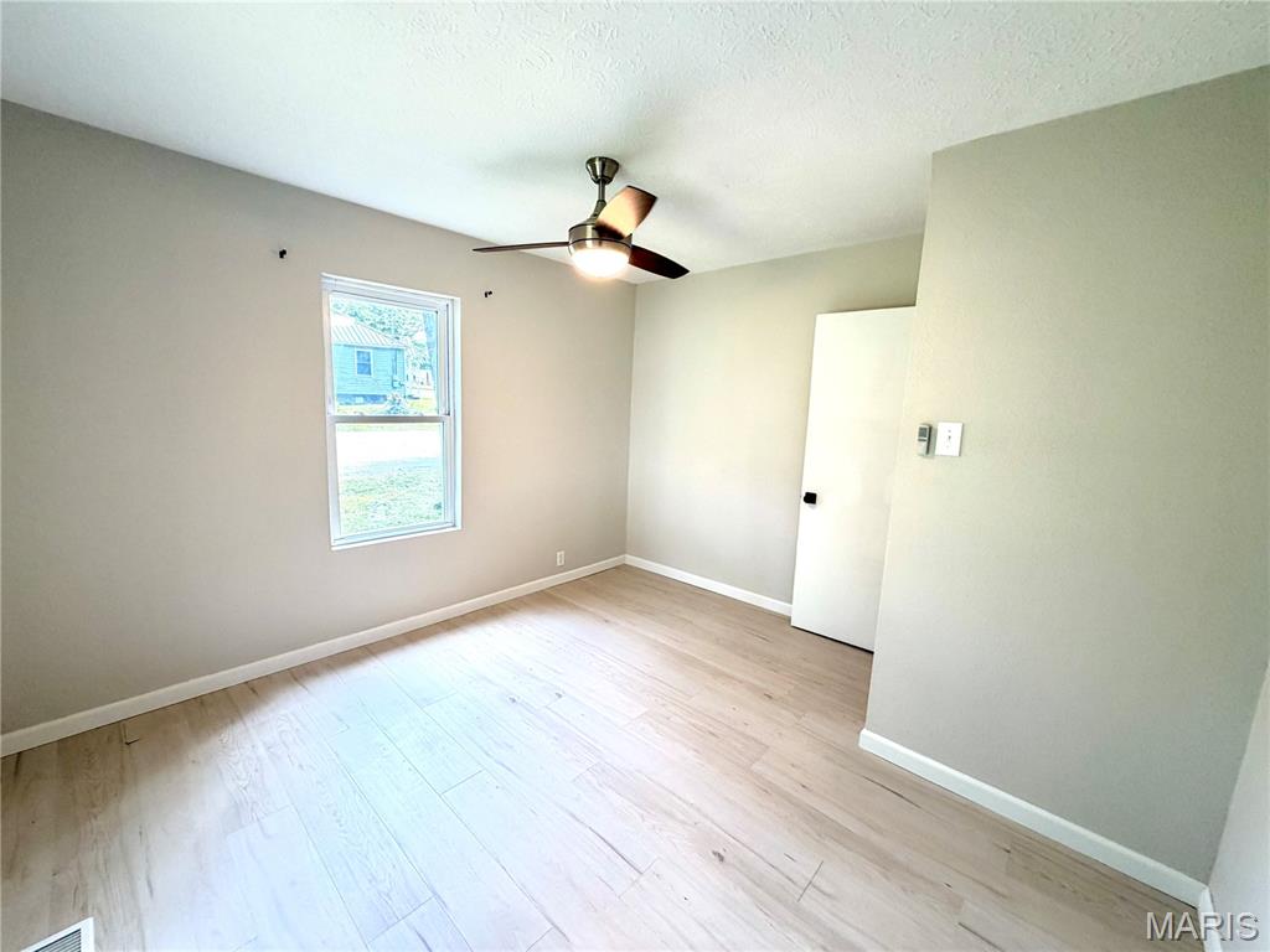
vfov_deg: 85.7
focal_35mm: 14
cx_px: 635
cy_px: 476
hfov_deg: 102.1
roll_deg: -1.4
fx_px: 514
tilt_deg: -5.3
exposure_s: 1/60
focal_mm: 2.22
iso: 200
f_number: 2.2
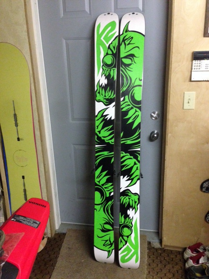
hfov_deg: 42.9
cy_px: 140
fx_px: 266
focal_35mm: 33
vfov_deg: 55.4
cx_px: 104
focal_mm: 4.12
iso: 500
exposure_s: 1/15
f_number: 2.4
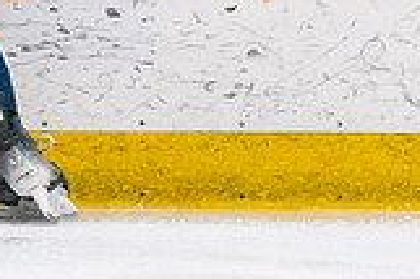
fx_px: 18694
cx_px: -122
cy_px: -56
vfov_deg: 0.9
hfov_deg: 1.3
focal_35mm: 1604
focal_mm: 200
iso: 3200
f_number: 2.8
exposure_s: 1/1250
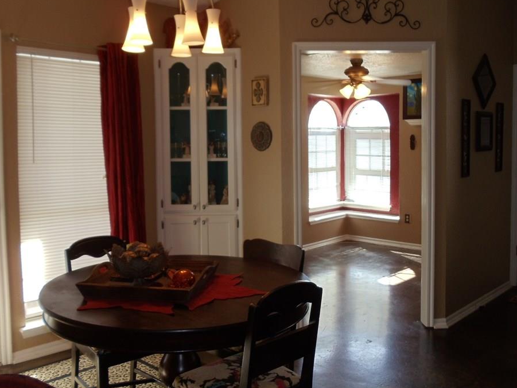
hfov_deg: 38.2
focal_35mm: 50
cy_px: 175
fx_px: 747
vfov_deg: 29.1
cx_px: 258
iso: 80
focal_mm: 6
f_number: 3.5
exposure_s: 1/30
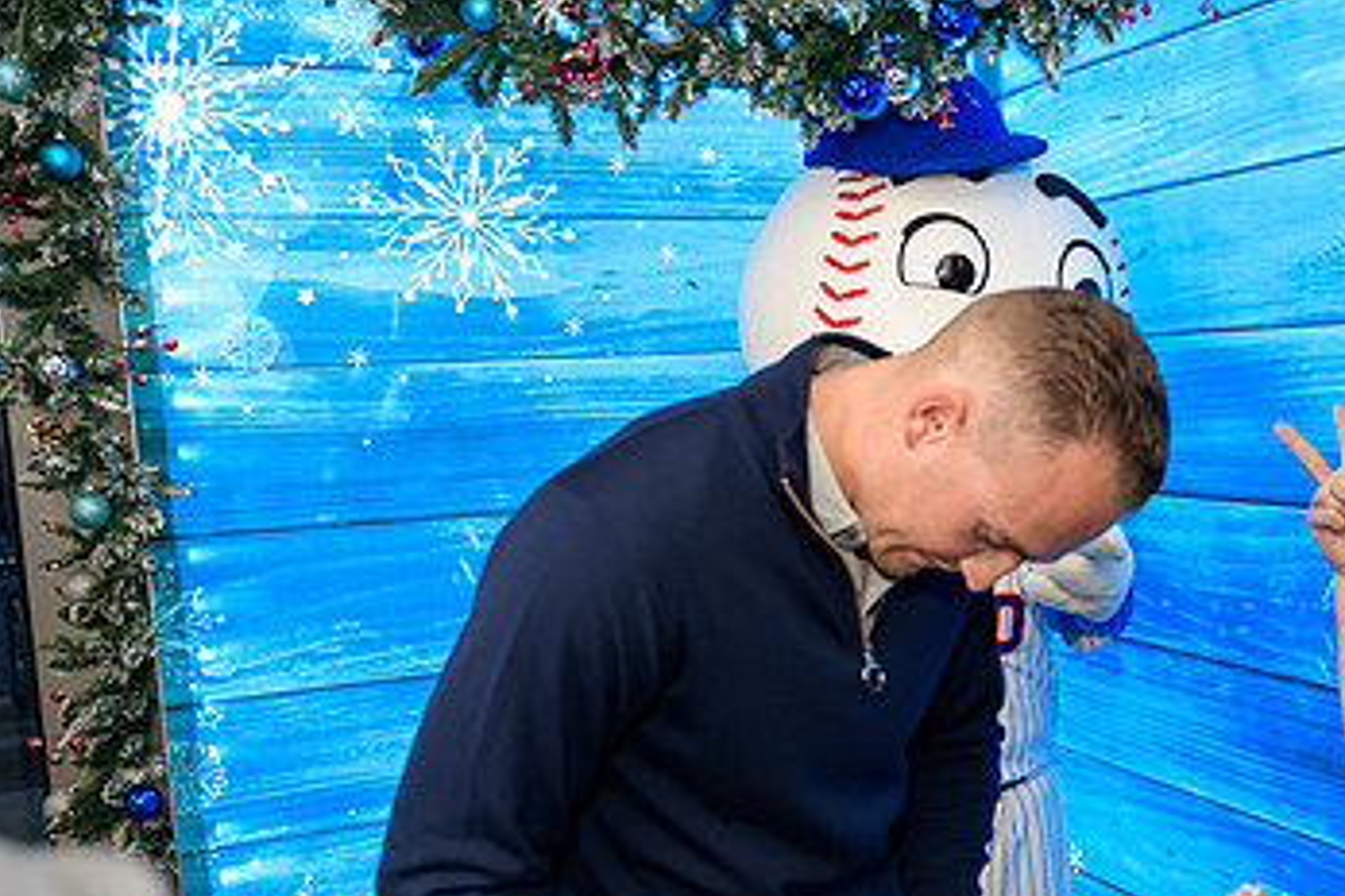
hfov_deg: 47.2
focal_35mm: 40
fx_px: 1494
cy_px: 558
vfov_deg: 33.2
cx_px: 959
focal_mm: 24
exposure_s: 1/125
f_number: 3.2
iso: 400
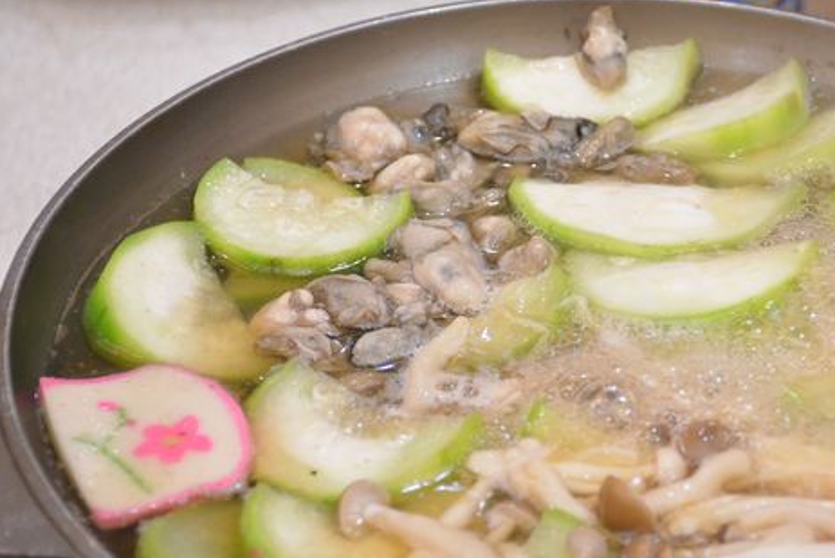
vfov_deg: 12.2
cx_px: 631
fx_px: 2598
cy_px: 328
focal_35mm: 112
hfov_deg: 18.1
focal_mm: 48
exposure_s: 1/80
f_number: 4.5
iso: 1250
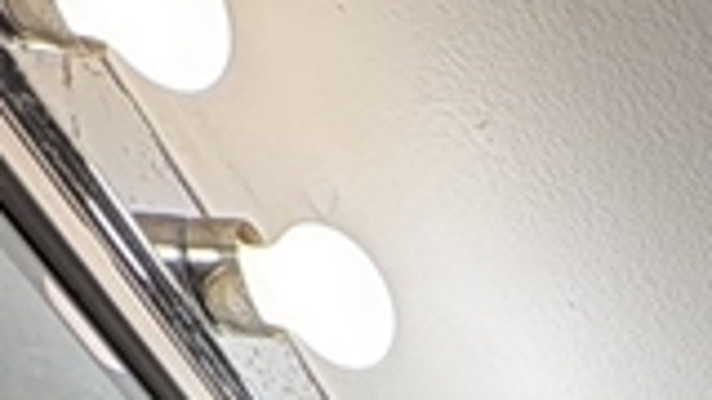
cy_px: 1662
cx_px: 1206
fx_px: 1378
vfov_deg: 7.9
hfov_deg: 21.5
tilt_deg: -2.5
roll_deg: -1.1
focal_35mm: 73
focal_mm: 2.22
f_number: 2.2
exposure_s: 1/120
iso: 125
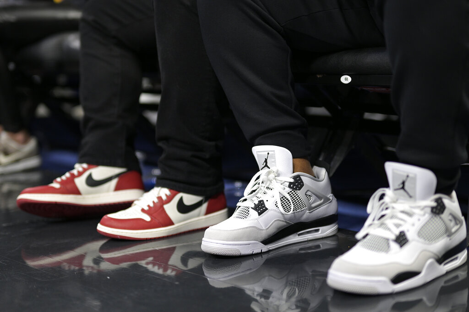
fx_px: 977
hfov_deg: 27.0
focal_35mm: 75
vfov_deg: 18.2
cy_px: 156
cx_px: 234
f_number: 1.2
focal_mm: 50
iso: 500
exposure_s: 1/1250
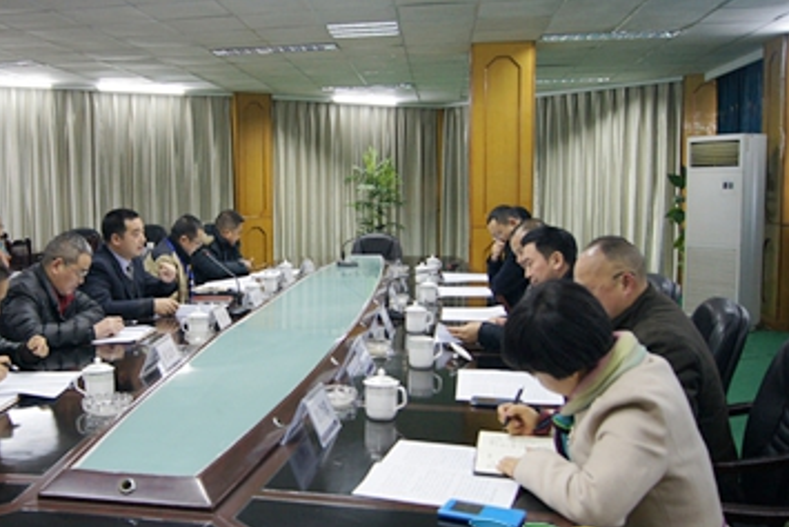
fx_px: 833
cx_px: 273
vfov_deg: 35.1
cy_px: 270
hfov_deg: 49.9
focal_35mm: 38
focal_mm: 18
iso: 500
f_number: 3.5
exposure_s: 1/30
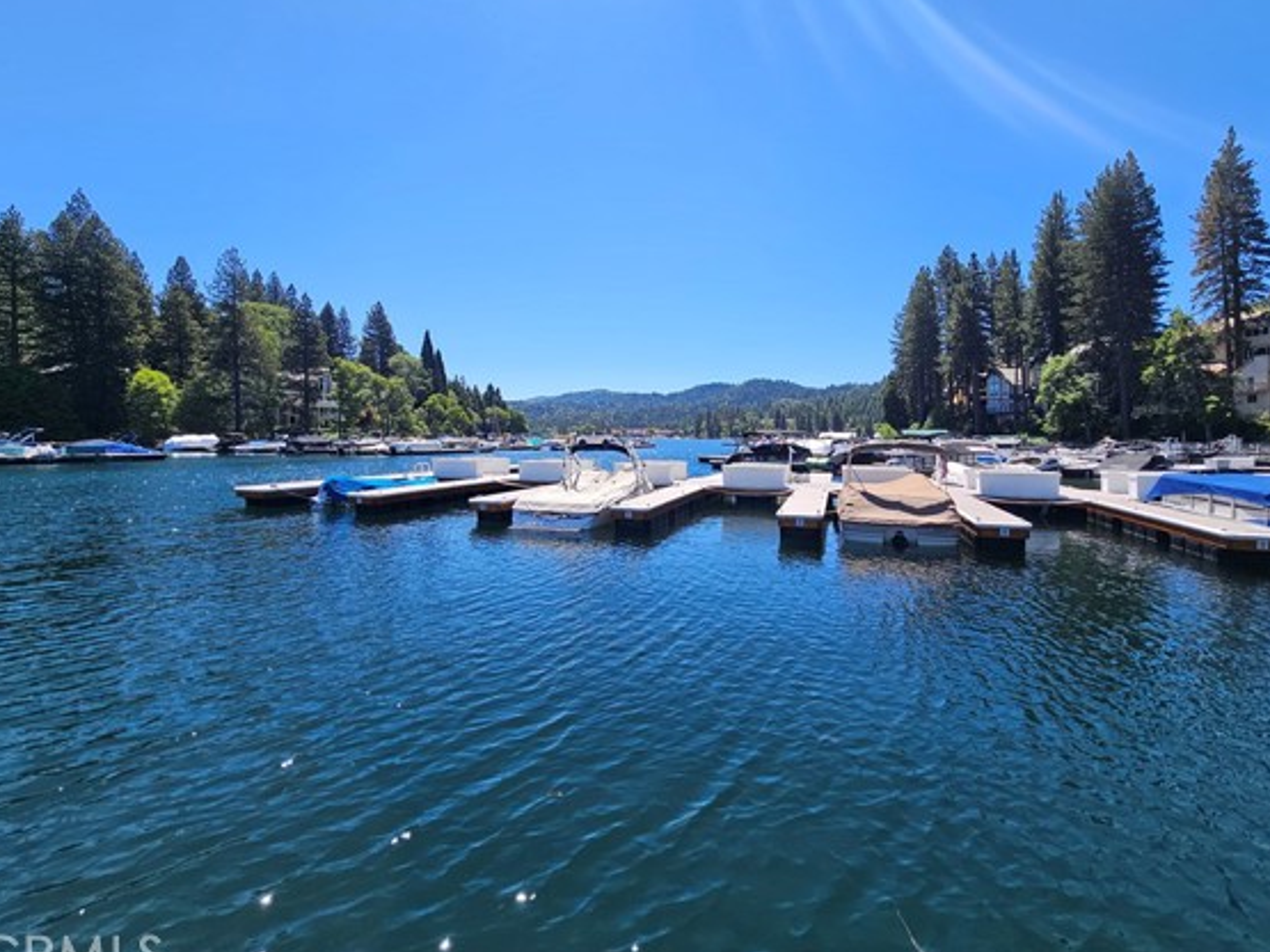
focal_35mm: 15
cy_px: 439
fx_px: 550
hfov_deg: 98.2
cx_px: 648
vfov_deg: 81.6
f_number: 2.2
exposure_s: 1/1628
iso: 50
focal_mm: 2.2
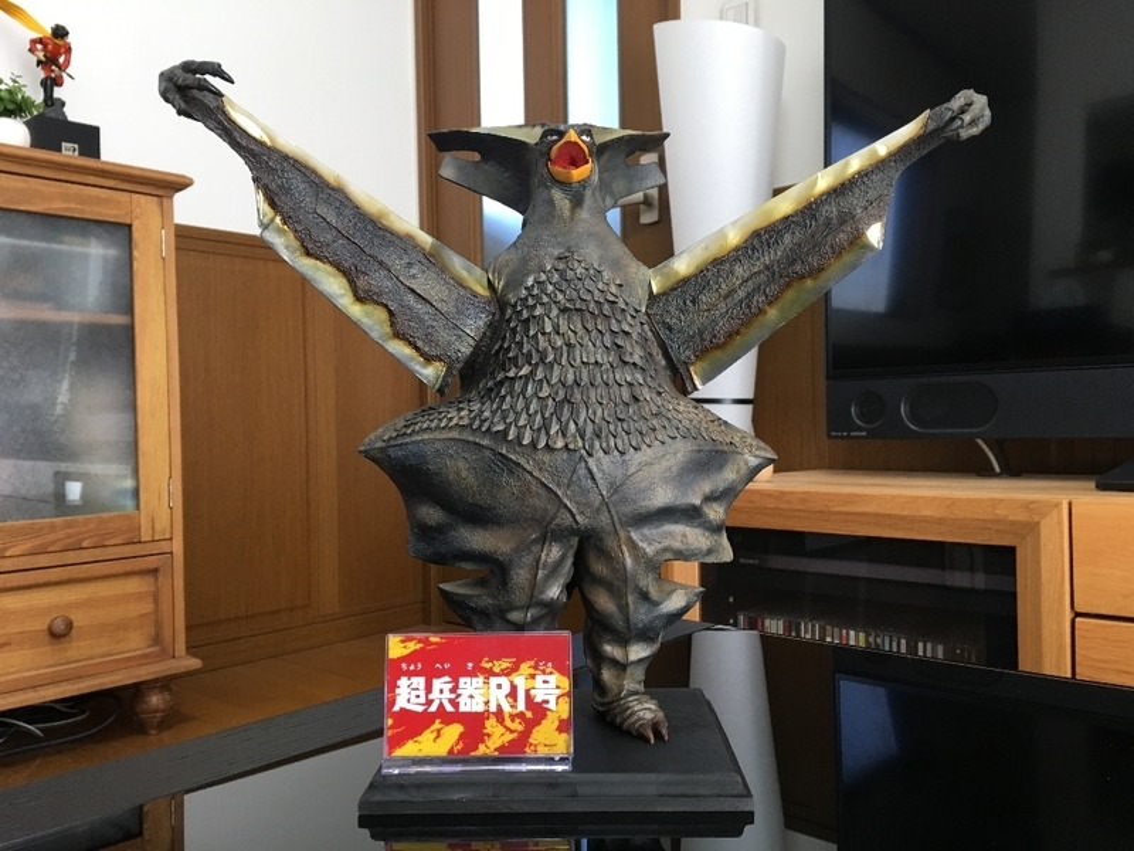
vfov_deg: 48.2
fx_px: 950
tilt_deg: +0.6
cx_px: 567
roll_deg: +0.2
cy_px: 426
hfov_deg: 61.7
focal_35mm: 29
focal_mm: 4.15
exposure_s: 1/30
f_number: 2.2
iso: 40
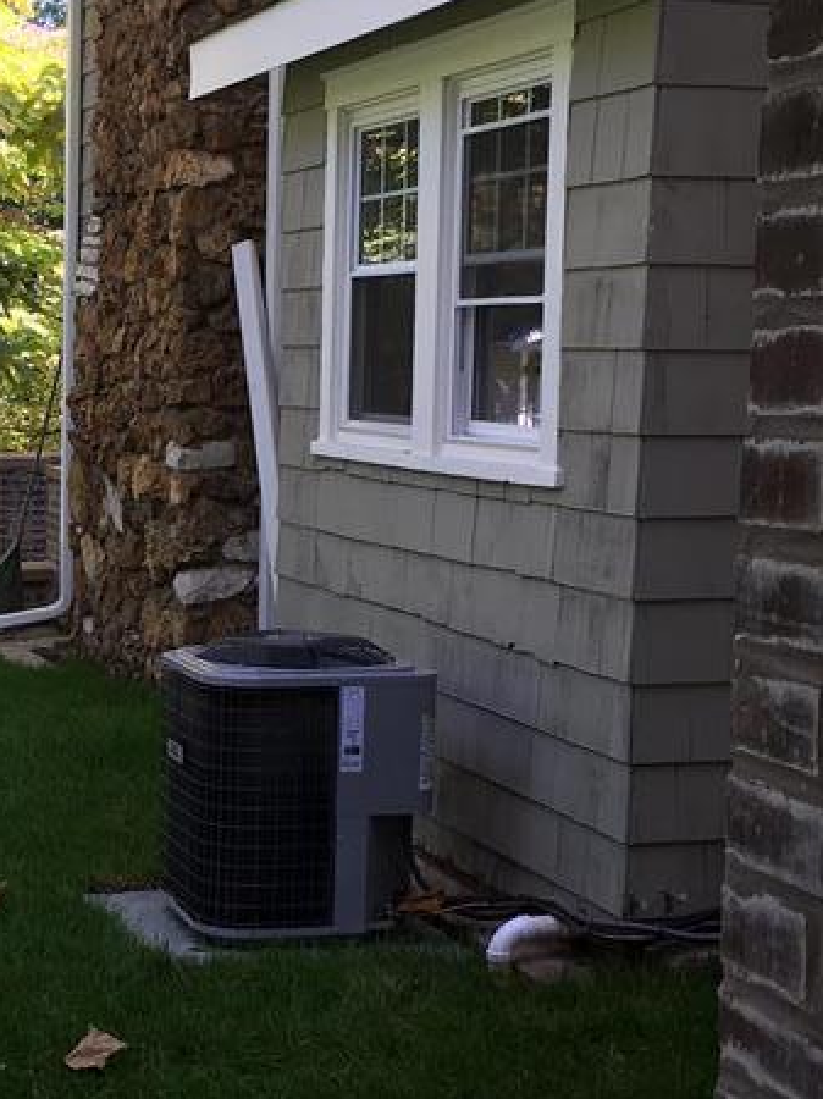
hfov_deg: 21.8
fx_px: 2094
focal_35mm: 66
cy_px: 640
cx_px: 105
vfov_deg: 29.4
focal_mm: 4.15
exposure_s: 1/120
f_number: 2.2
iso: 32
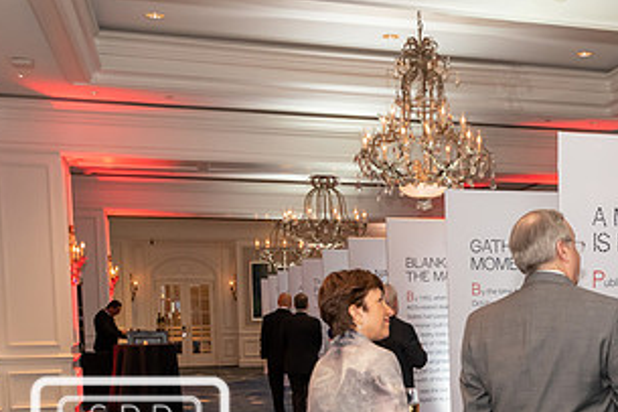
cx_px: 557
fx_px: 1012
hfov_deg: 32.3
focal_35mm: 59
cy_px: 391
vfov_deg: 22.3
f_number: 3.5
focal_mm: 20
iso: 800
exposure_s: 1/60
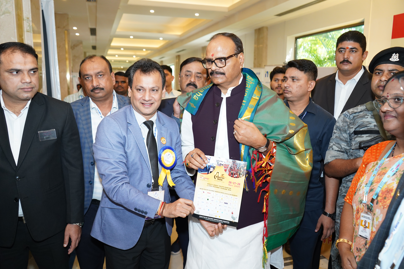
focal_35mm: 28
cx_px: 202
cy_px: 134
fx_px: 314
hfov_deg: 65.5
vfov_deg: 46.4
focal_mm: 28
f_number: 3.5
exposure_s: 1/160
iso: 1600
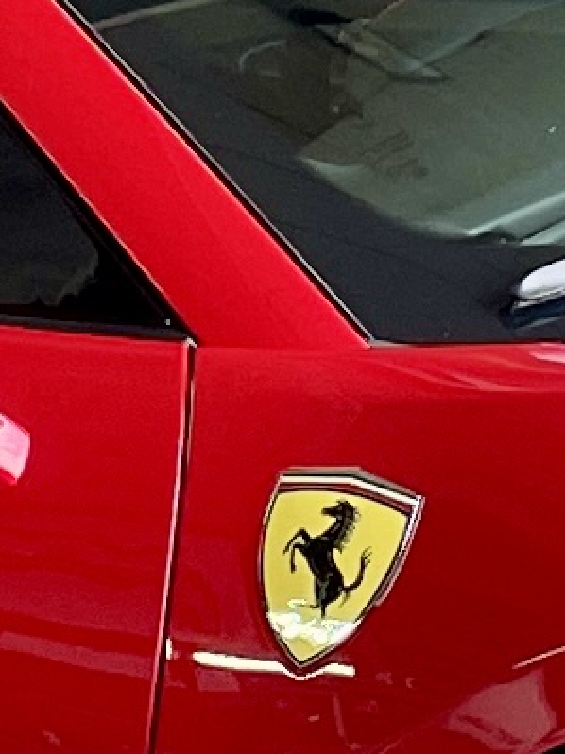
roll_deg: -0.5
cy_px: -573
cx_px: 136
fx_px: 5727
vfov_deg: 7.3
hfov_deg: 5.6
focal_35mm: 263
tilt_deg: -7.6
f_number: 1.6
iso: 125
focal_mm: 4.2
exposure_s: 1/100
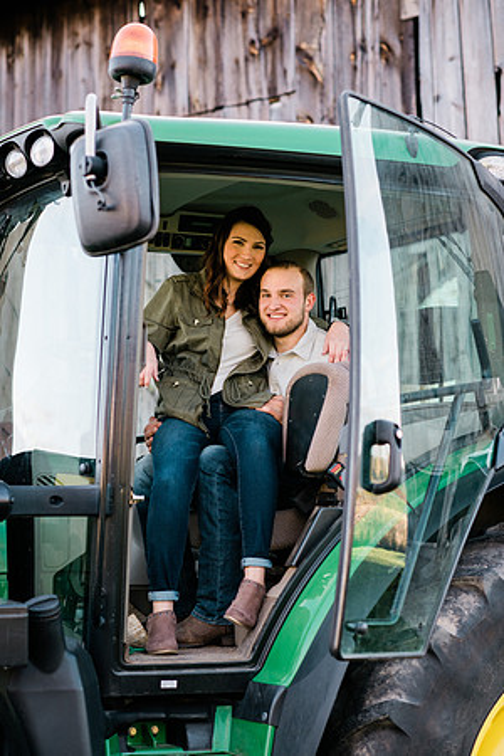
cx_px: 252
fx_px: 1785
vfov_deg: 23.9
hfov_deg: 16.1
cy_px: 378
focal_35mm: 85
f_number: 3.2
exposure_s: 1/640
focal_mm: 85
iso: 200
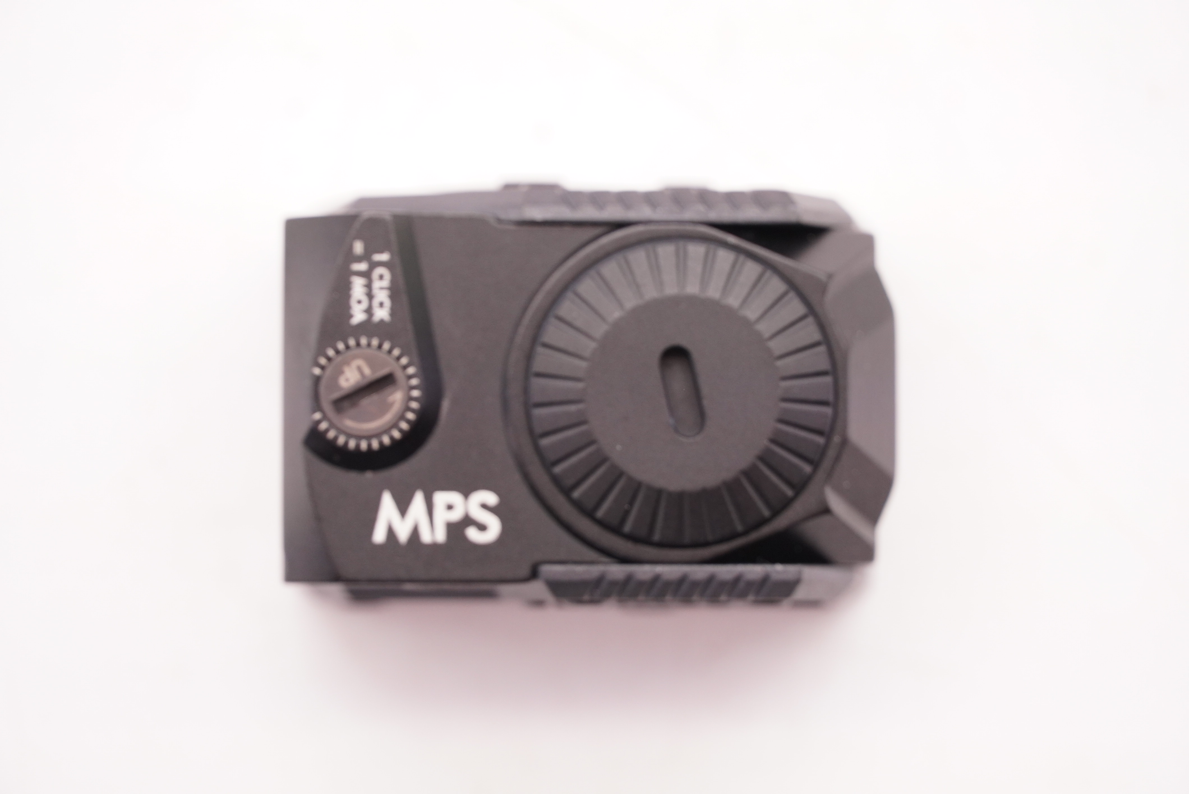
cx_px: 594
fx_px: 6691
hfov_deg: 10.2
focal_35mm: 202
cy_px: 397
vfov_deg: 6.8
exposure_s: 1/125
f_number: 5.6
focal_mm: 135
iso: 800
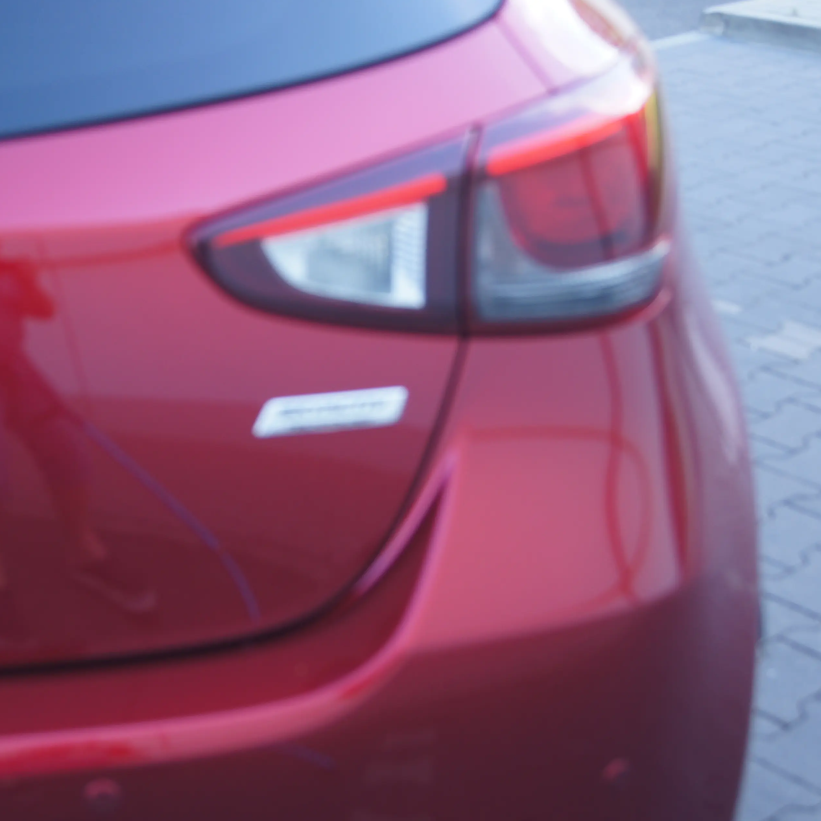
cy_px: 411
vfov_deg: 25.5
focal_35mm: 68
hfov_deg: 25.4
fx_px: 1815
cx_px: 288
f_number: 5
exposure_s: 1/60
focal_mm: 35
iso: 200
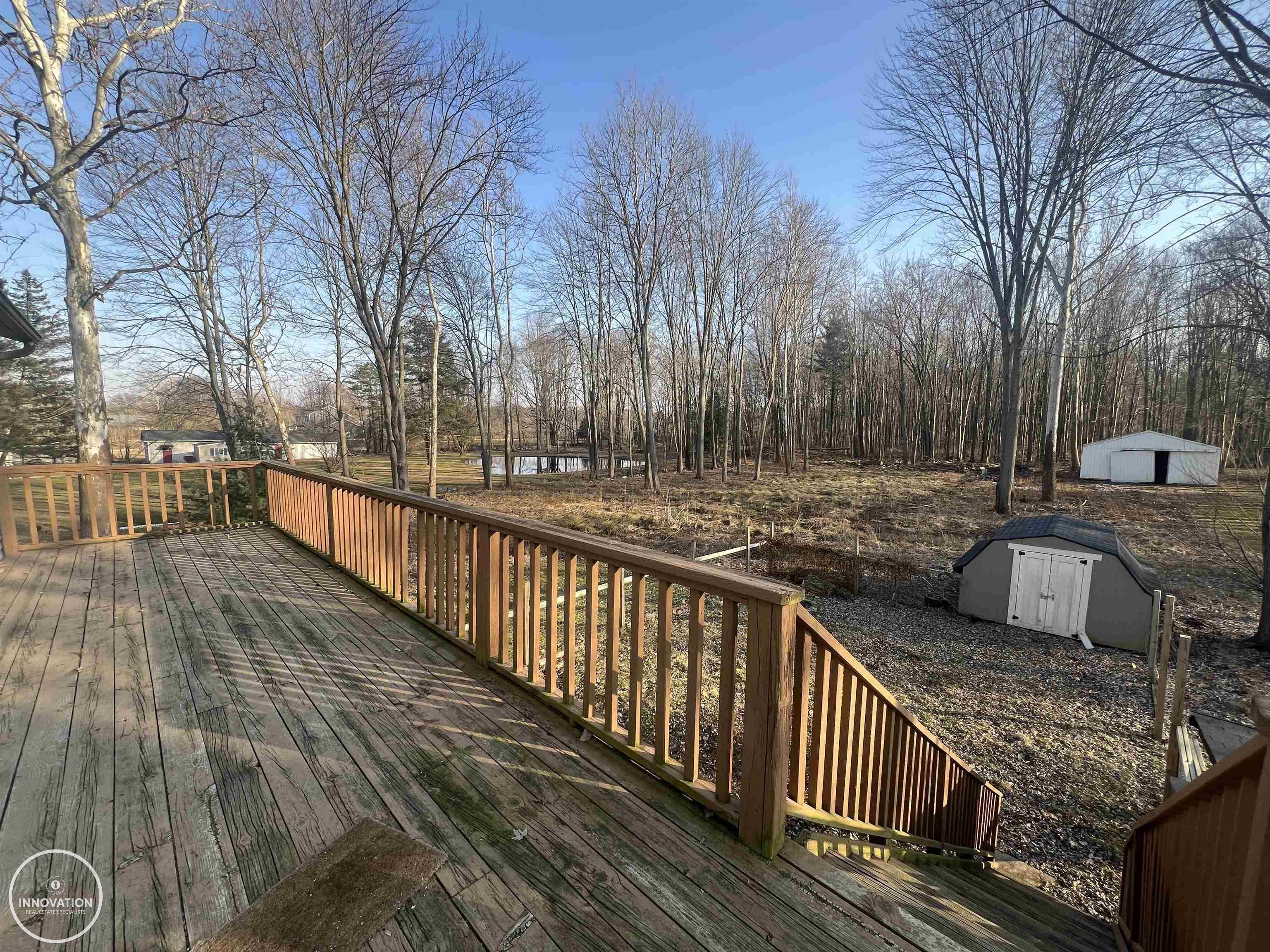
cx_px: 635
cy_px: 476
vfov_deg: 89.9
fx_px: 477
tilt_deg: -5.7
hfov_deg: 106.2
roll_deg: +0.1
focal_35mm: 13
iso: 32
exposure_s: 1/294
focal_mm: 1.57
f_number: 1.8
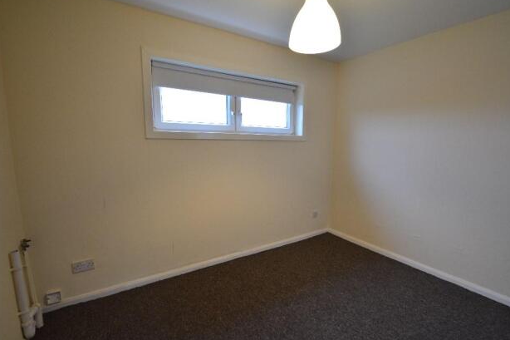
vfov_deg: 73.7
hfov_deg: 96.7
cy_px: 170
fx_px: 227
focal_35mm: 16
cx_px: 267
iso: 800
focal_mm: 10
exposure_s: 1/20
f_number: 6.3
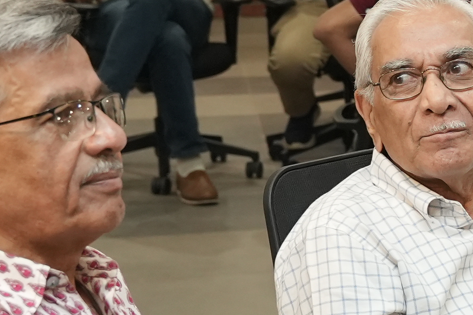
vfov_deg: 9.0
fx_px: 1999
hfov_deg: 12.0
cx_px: 962
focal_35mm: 152
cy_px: 198
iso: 2000
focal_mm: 25.7
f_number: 3.2
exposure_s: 1/160
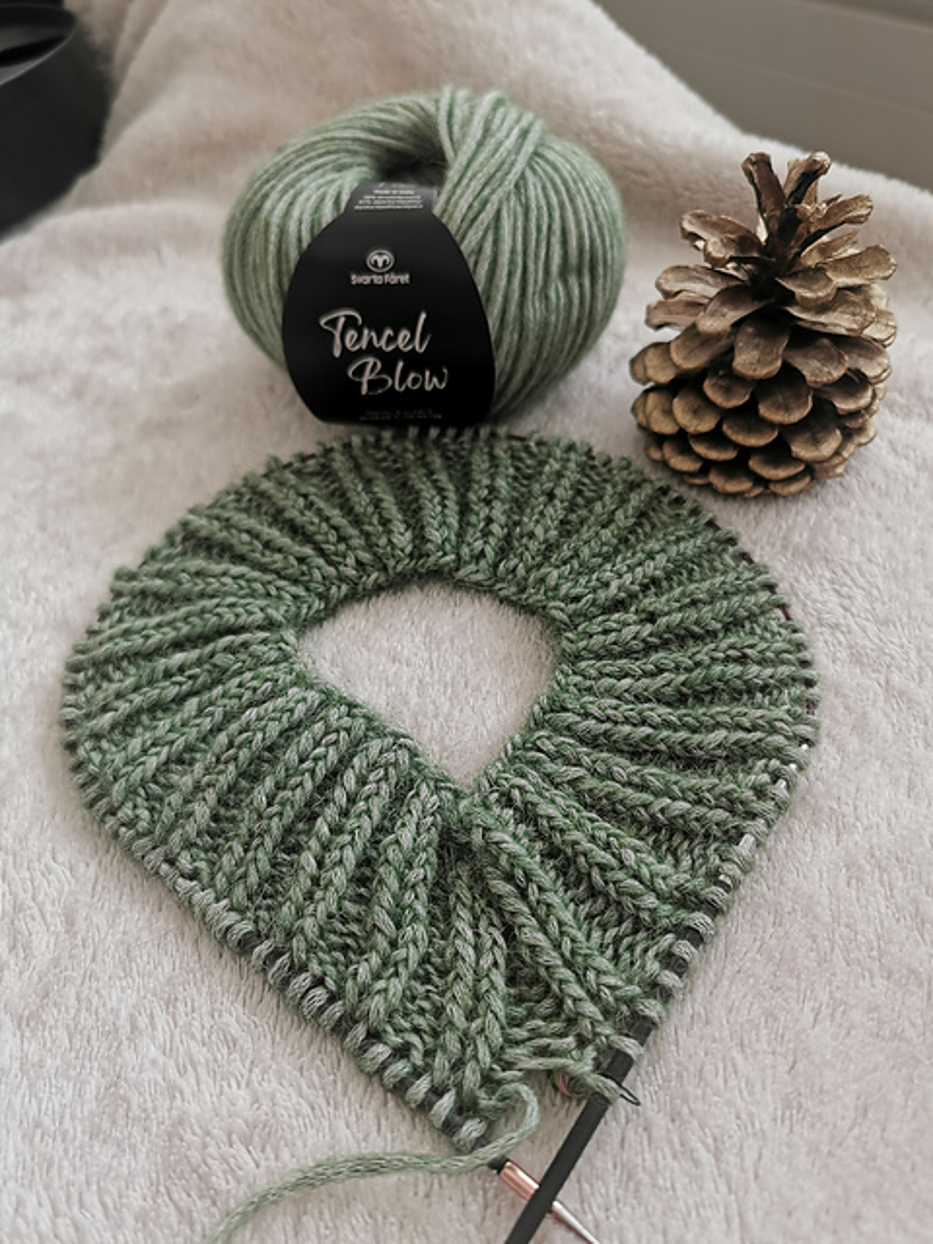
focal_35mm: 27
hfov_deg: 51.4
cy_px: 622
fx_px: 970
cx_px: 466
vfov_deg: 65.3
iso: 125
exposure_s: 5
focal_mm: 5.56
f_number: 1.6
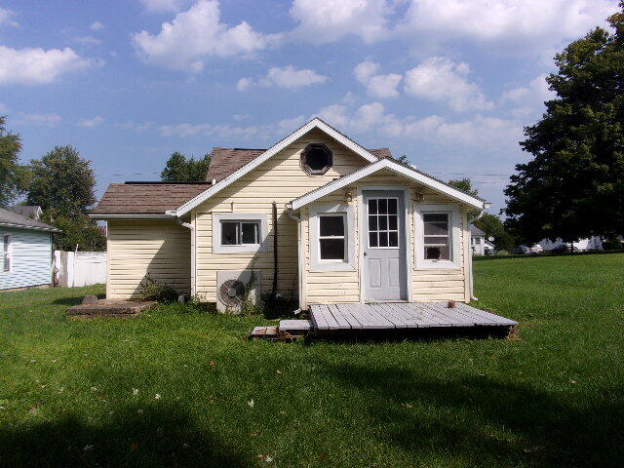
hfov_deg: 63.4
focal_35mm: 28
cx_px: 312
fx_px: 505
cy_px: 234
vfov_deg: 49.7
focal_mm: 5.1
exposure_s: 1/160
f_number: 10.8
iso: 80
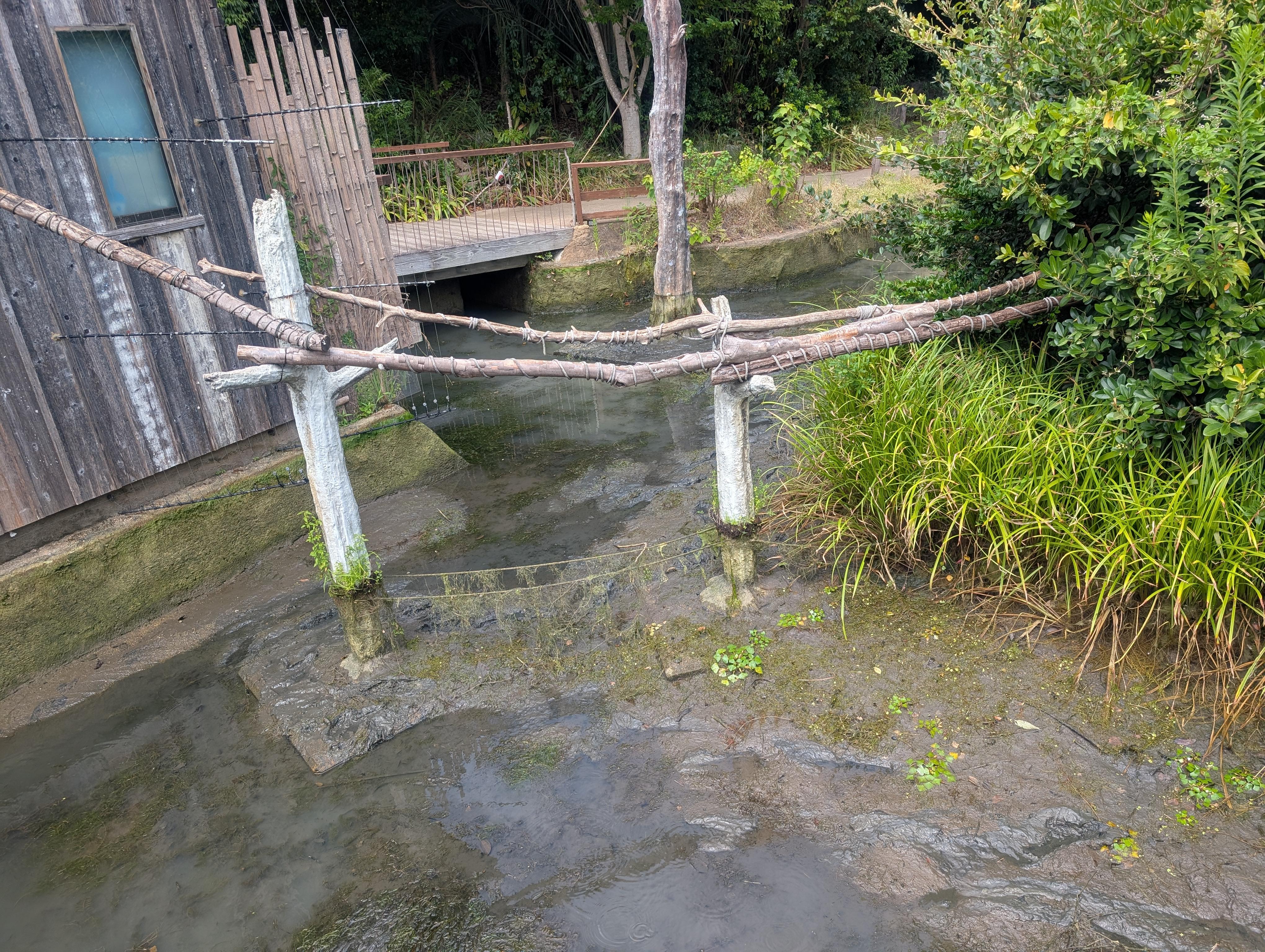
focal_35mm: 24
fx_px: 878
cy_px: 476
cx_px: 632
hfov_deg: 71.5
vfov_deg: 56.9
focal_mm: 6.9
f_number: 1.7
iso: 18
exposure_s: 1/303
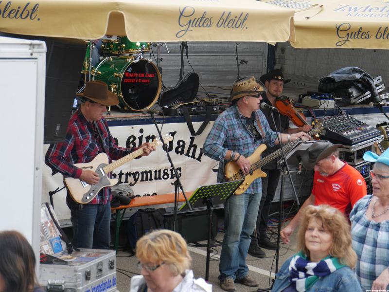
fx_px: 1214
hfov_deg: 18.2
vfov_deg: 13.7
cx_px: 194
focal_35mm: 108
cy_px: 146
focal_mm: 54
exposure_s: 1/160
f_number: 5.6
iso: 200
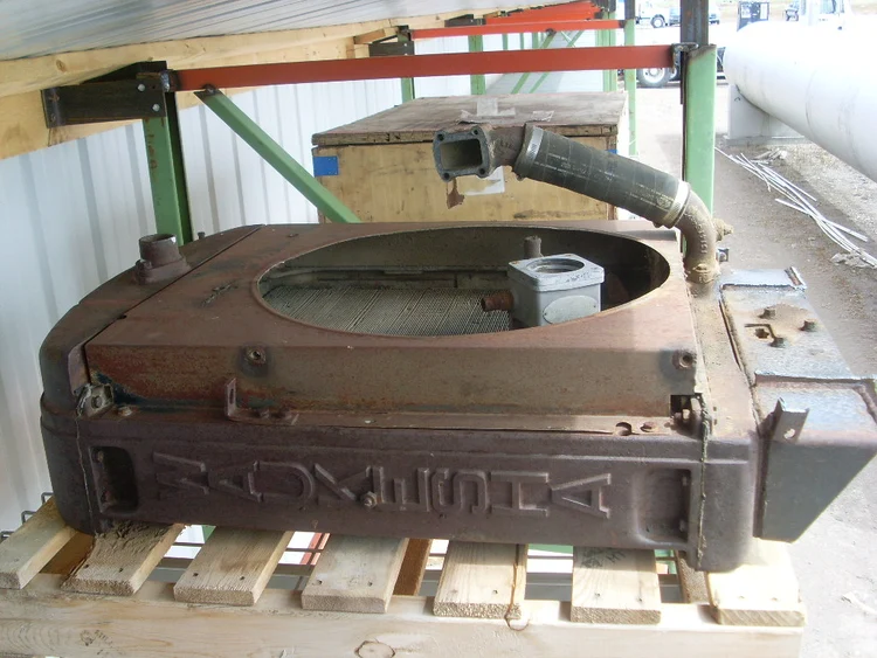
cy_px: 329
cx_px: 438
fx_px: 963
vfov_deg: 37.7
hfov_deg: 49.0
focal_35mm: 38
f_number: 3
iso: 80
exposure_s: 1/250
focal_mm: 6.3
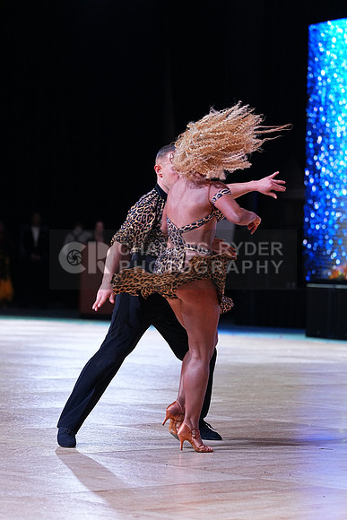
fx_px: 1922
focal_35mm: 133
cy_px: 260
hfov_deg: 10.3
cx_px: 174
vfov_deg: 15.4
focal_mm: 133
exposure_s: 1/500
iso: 2500
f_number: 4
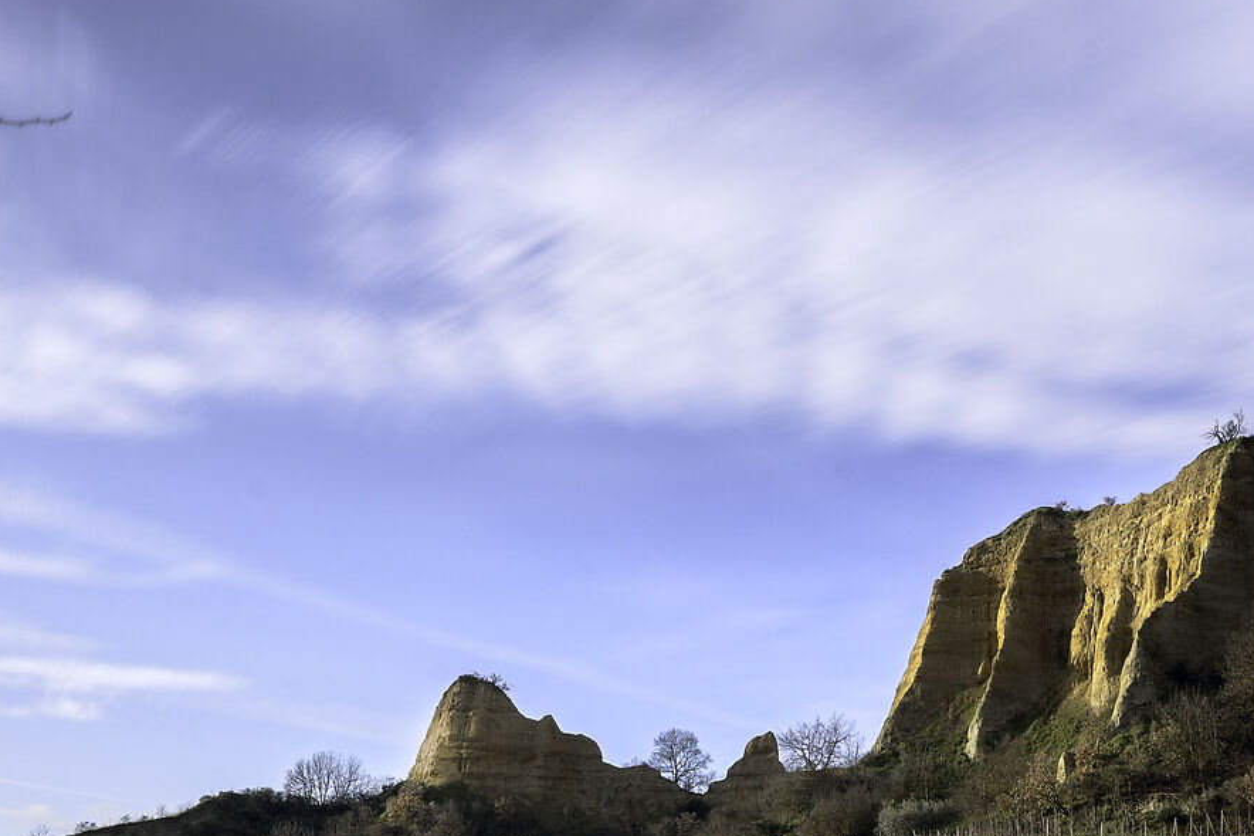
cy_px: 879
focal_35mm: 38
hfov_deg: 50.0
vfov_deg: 31.7
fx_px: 1323
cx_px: 813
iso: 100
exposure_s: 30
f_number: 16
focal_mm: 14
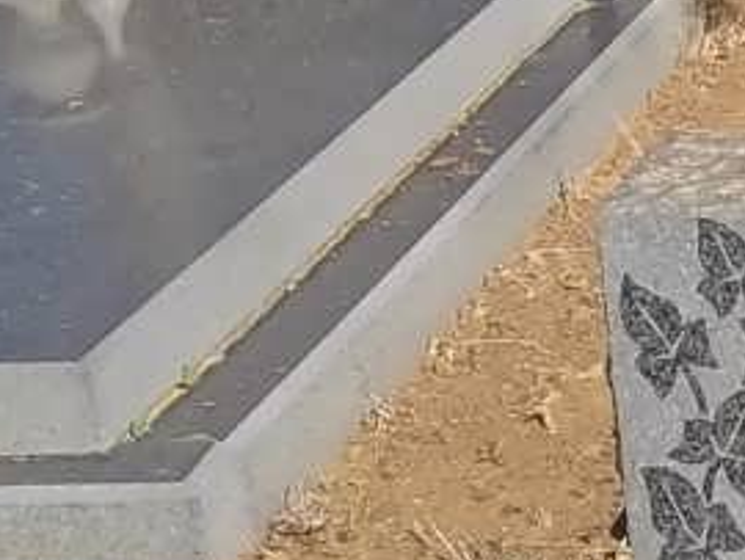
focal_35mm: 142
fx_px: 3059
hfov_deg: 12.7
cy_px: 601
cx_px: 1319
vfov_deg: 10.4
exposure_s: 1/640
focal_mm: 5.7
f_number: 5.5
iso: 80
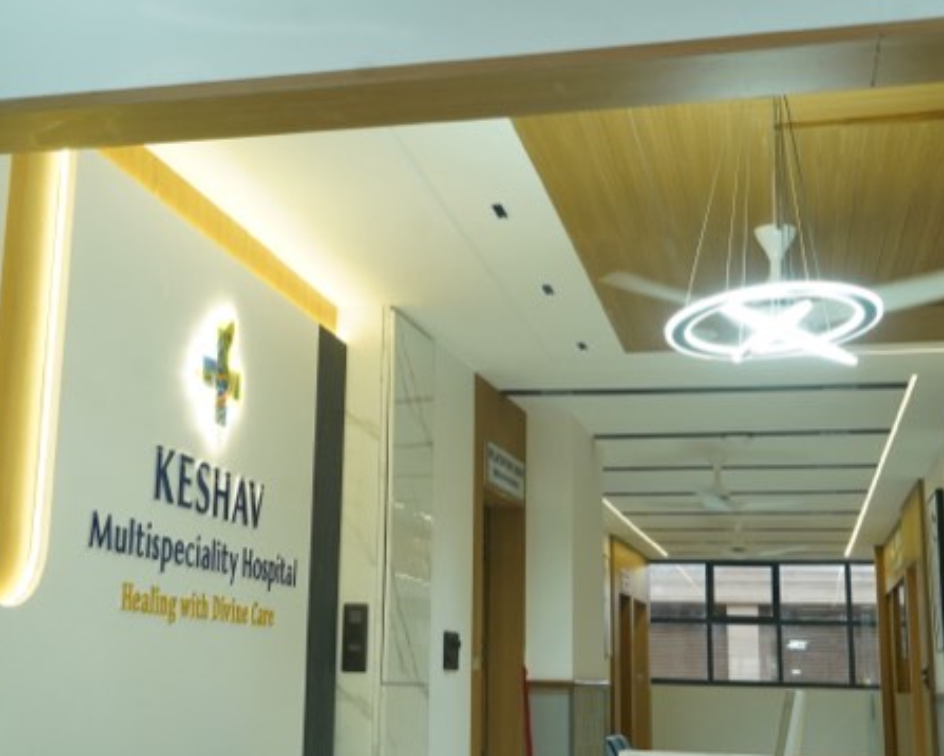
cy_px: 359
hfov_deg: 39.5
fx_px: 1314
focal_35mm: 47
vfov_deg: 32.1
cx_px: 410
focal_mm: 32
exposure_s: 1/125
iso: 1250
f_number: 6.3
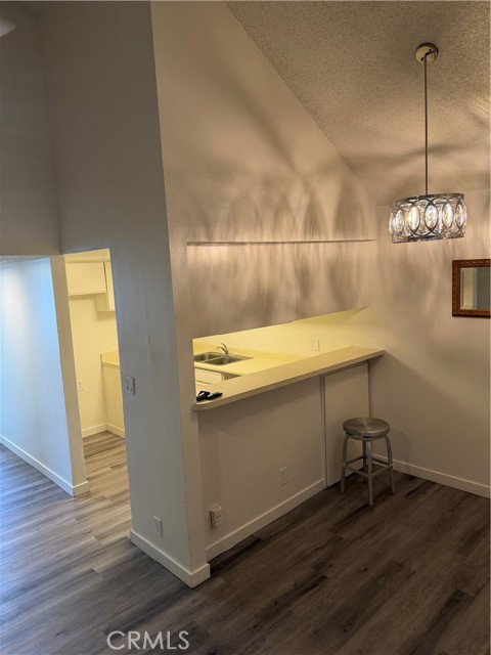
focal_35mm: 24
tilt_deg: -9.1
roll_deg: +2.7
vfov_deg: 71.6
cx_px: 246
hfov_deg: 56.8
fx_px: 454
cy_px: 328
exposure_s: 1/120
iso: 160
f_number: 1.78
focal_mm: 6.76
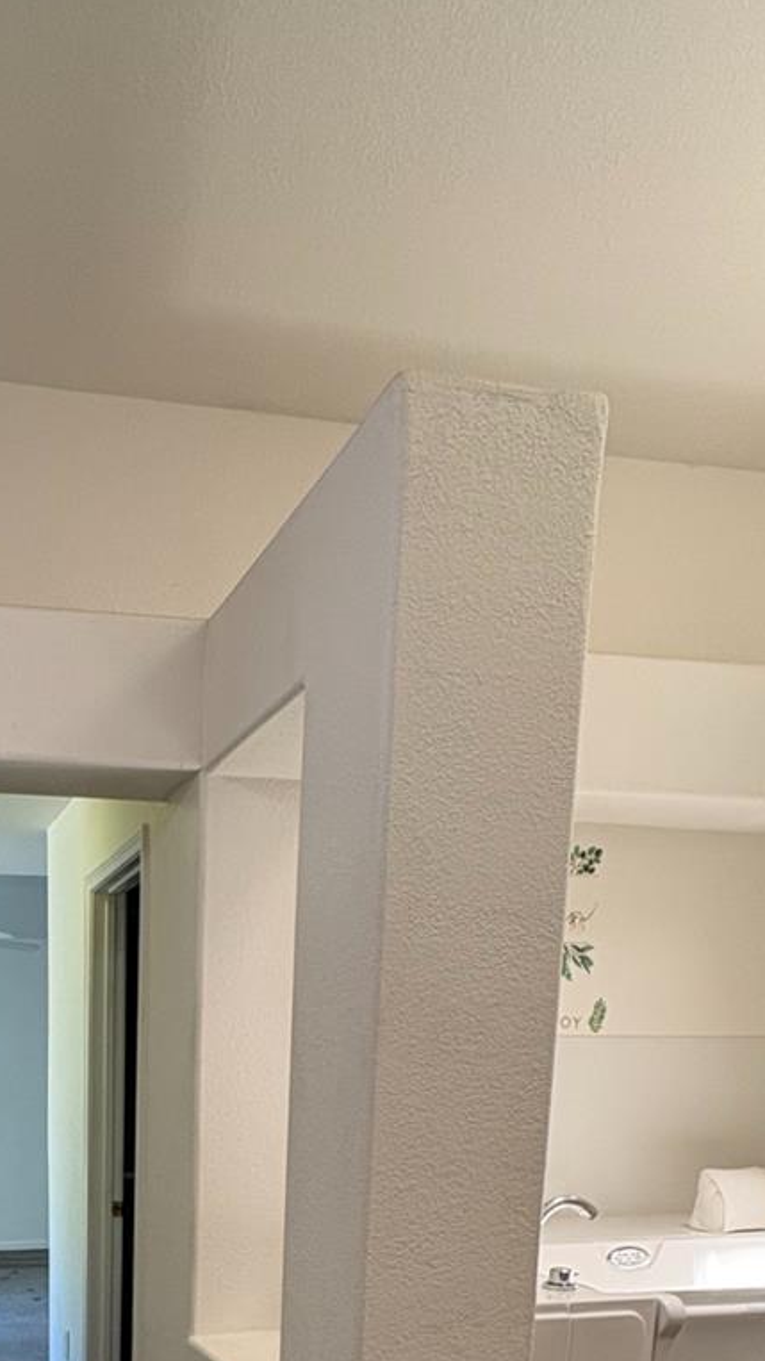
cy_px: 1261
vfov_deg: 54.6
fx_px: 1082
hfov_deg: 36.4
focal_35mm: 30
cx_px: 70
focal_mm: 2.22
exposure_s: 1/60
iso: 160
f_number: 2.2
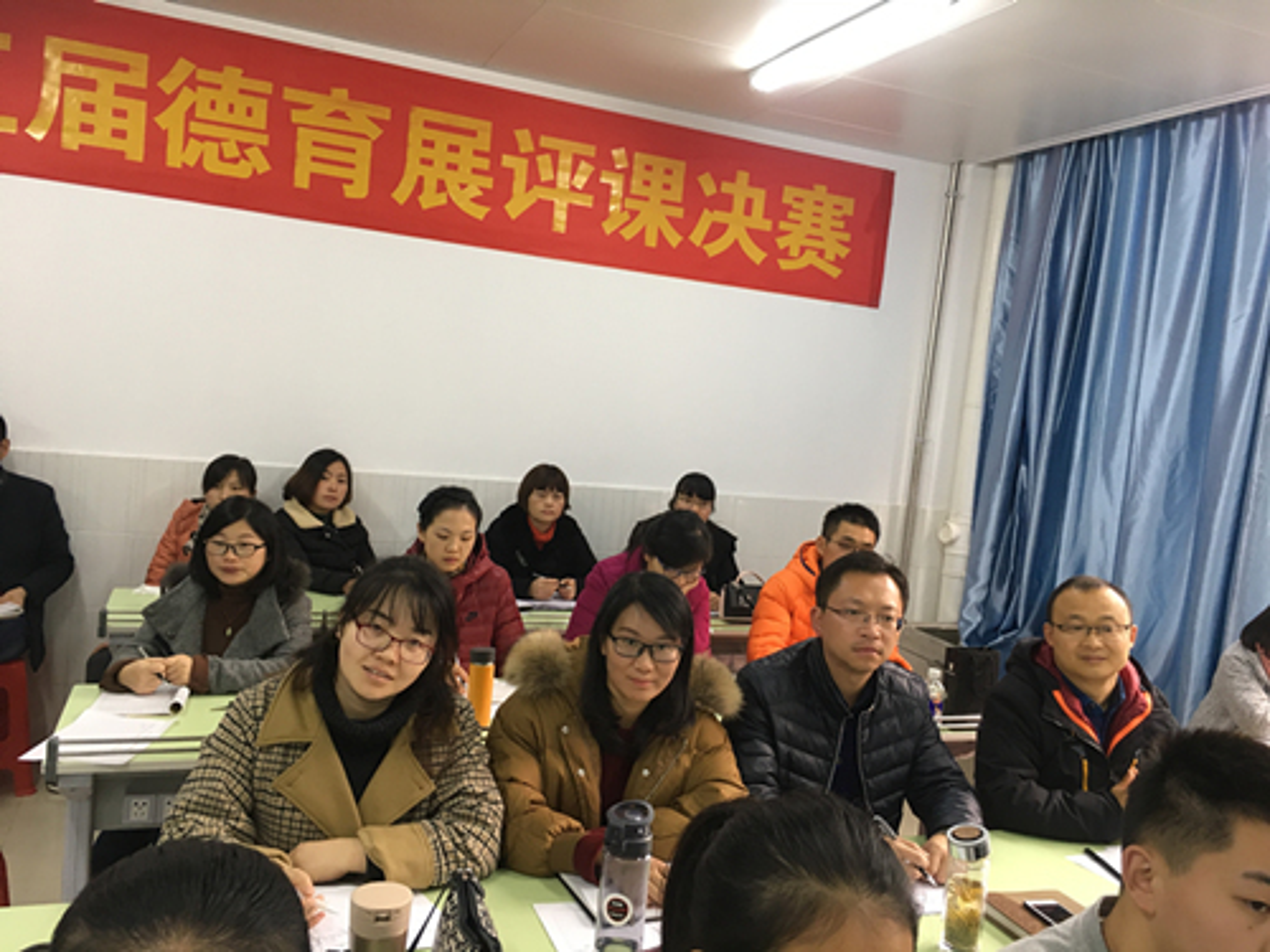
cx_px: 635
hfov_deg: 61.7
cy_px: 476
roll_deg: -6.6
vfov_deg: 48.2
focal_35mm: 29
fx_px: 1064
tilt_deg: -4.7
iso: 100
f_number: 2.2
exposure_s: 1/33
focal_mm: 4.15
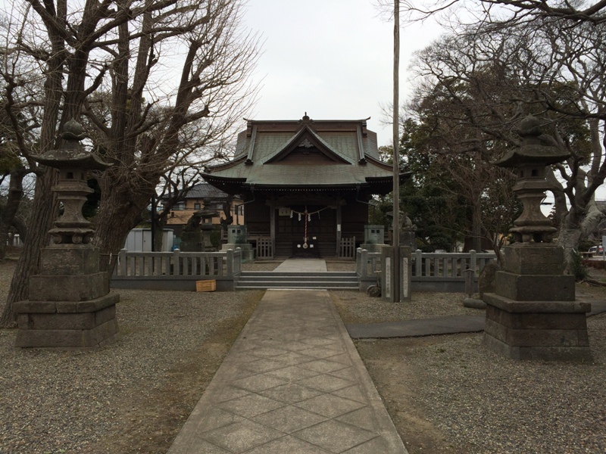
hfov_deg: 61.7
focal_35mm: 29
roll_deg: +0.9
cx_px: 303
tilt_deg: +0.5
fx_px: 508
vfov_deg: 48.2
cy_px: 227
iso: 32
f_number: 2.2
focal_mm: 4.15
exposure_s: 1/789
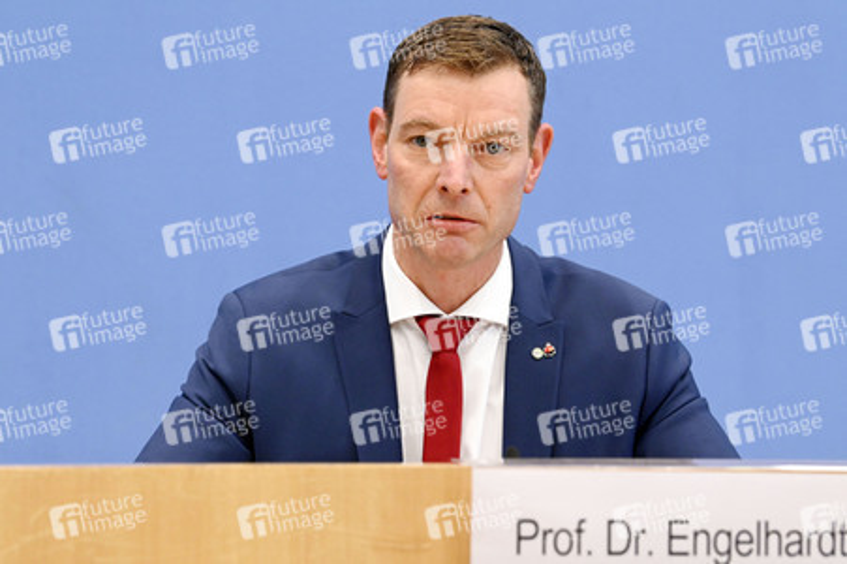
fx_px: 2304
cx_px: 424
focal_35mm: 98
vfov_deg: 13.9
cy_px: 282
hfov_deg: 20.8
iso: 6400
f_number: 7.1
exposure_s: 1/500
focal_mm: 98
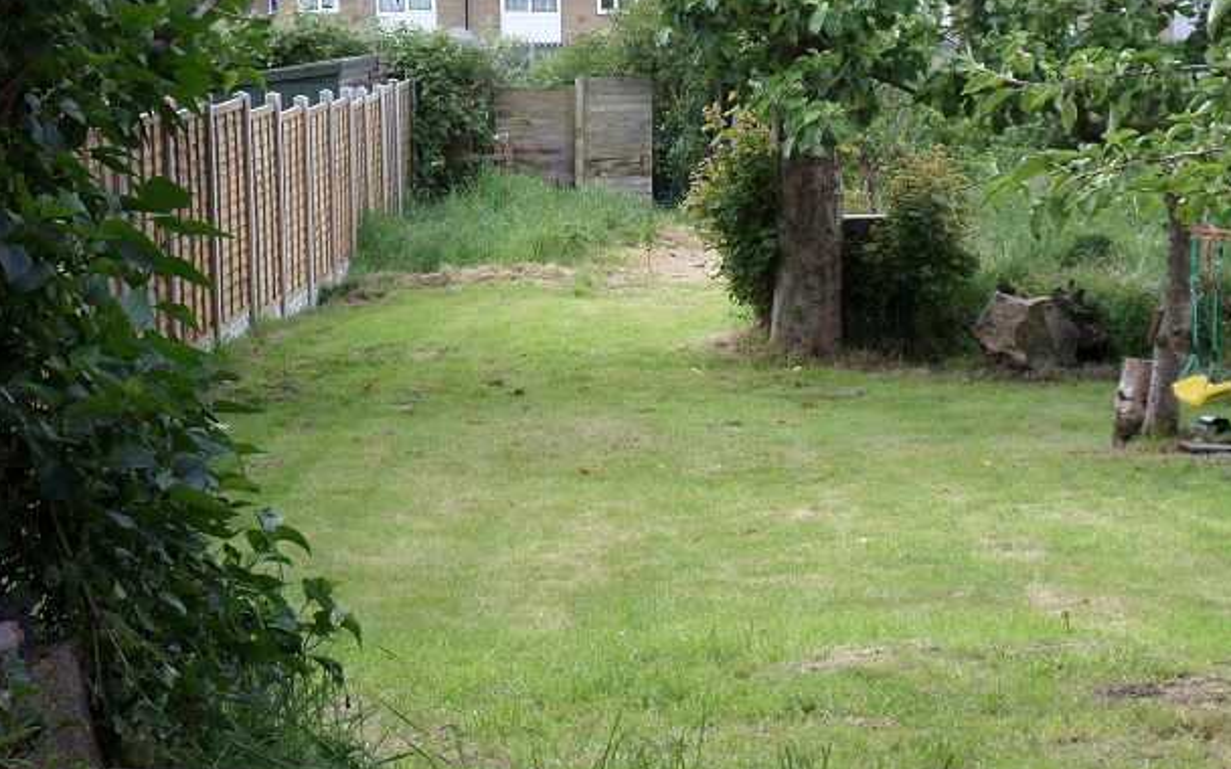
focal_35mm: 97
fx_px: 3254
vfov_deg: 13.5
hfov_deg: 21.3
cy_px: 288
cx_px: 832
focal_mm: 12
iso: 80
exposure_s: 1/125
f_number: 4.1
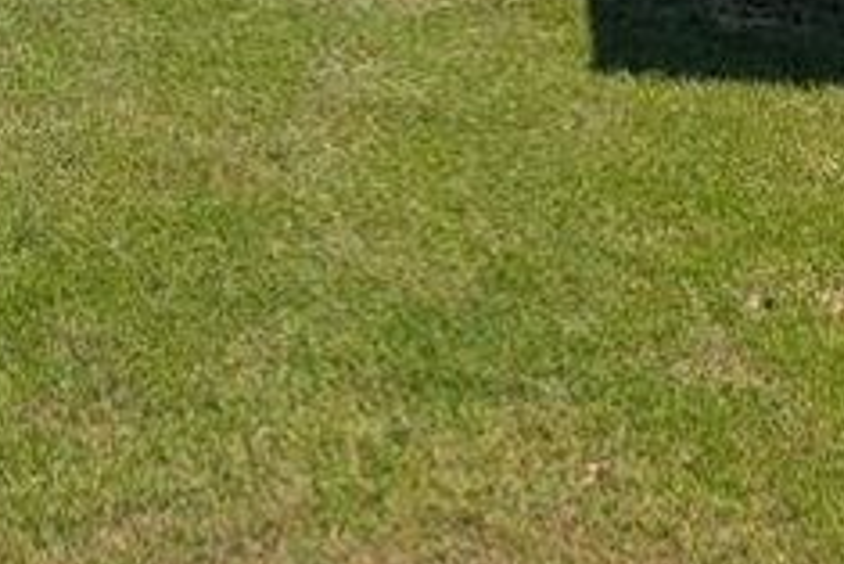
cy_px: -799
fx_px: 2557
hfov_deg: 18.7
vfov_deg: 10.7
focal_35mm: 109
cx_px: 402
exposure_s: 1/1160
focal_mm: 6.9
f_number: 1.68
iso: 22
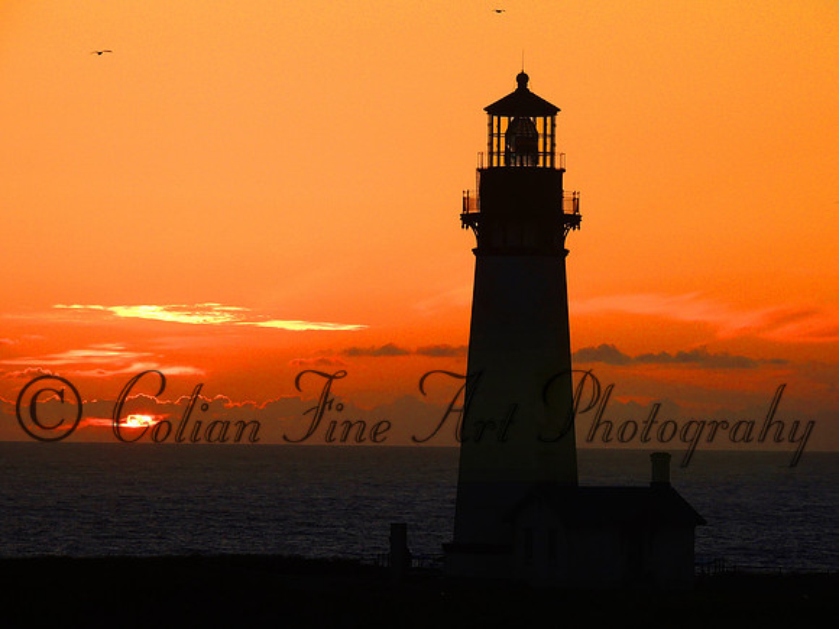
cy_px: 314
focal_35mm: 225
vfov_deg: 6.6
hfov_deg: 8.8
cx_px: 420
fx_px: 5453
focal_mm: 40.1
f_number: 4.6
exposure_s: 1/500
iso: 200
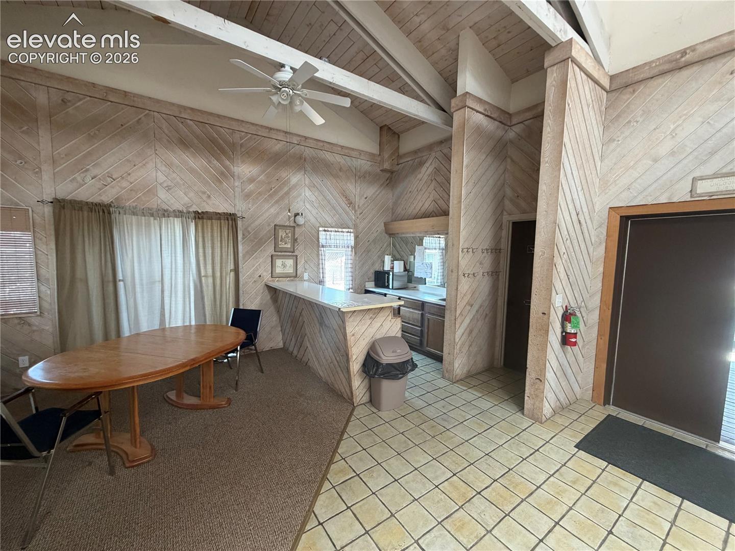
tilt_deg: -3.4
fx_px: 297
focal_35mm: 14
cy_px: 276
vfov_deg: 85.7
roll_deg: -0.3
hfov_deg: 102.1
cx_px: 368
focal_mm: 2.22
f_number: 2.2
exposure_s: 1/103
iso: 320
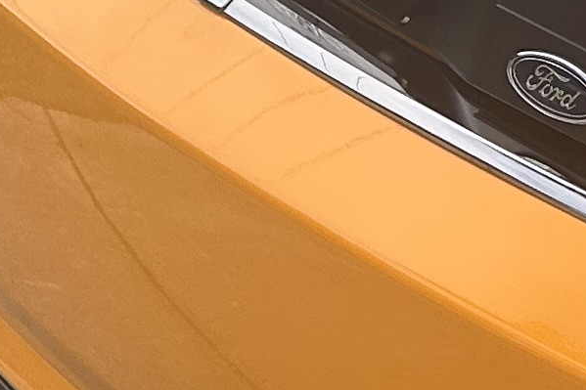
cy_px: 94
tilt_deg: -14.2
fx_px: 2962
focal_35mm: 182
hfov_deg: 9.7
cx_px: 1522
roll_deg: -13.5
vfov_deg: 7.5
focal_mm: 5.7
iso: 50
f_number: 1.5
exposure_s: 1/1901
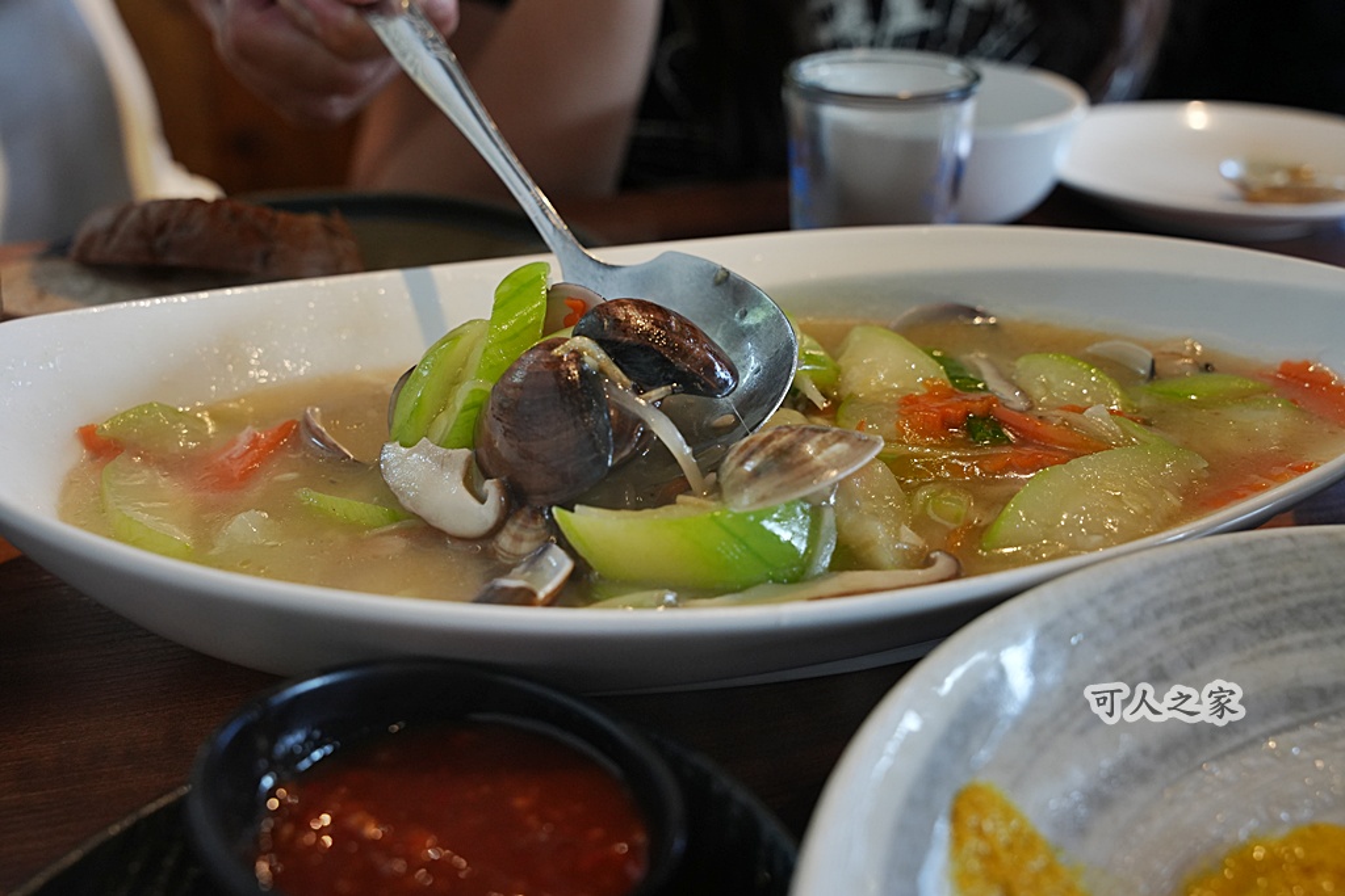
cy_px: 448
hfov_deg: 50.3
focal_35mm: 38
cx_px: 672
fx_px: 1431
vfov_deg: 34.8
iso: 1600
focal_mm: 38.3
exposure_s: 1/160
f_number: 5.6
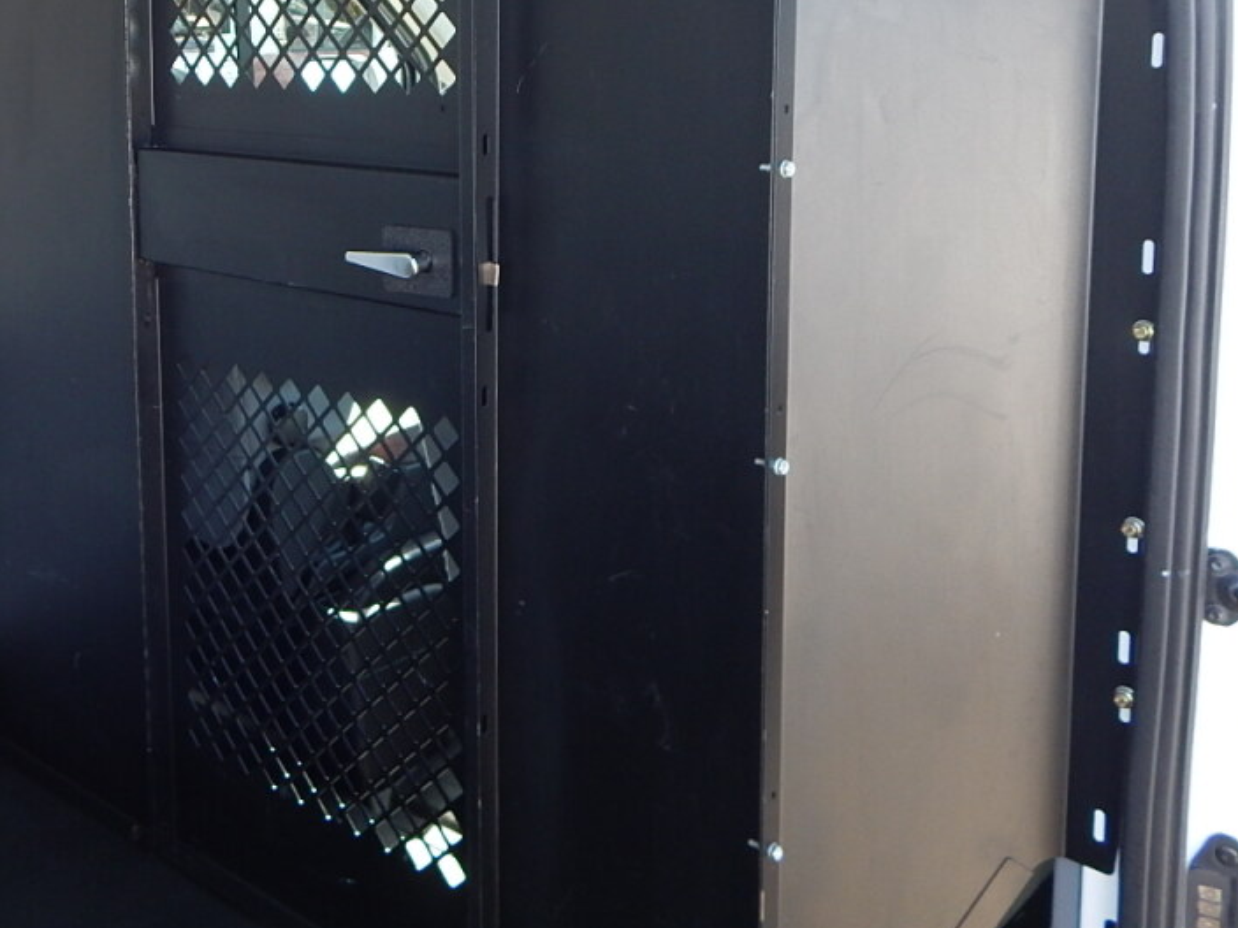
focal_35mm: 40
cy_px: 167
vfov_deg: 34.7
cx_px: 308
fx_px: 1431
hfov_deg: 45.2
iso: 125
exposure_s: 1/100
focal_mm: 4
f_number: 3
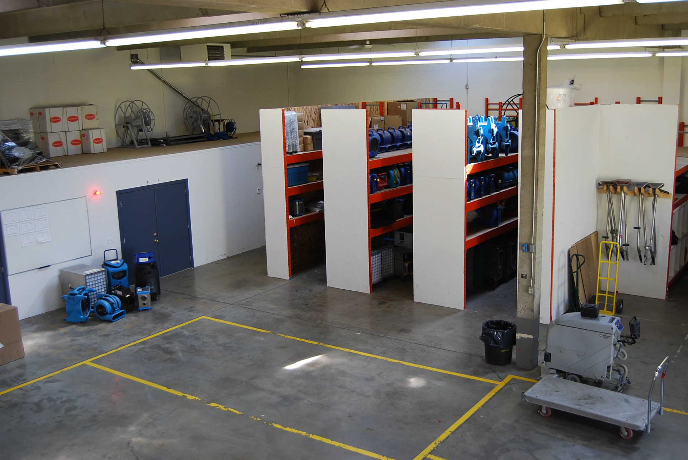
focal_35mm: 36
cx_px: 344
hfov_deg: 53.1
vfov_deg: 37.0
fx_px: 689
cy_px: 230
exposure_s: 1/40
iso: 200
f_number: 4
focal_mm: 24
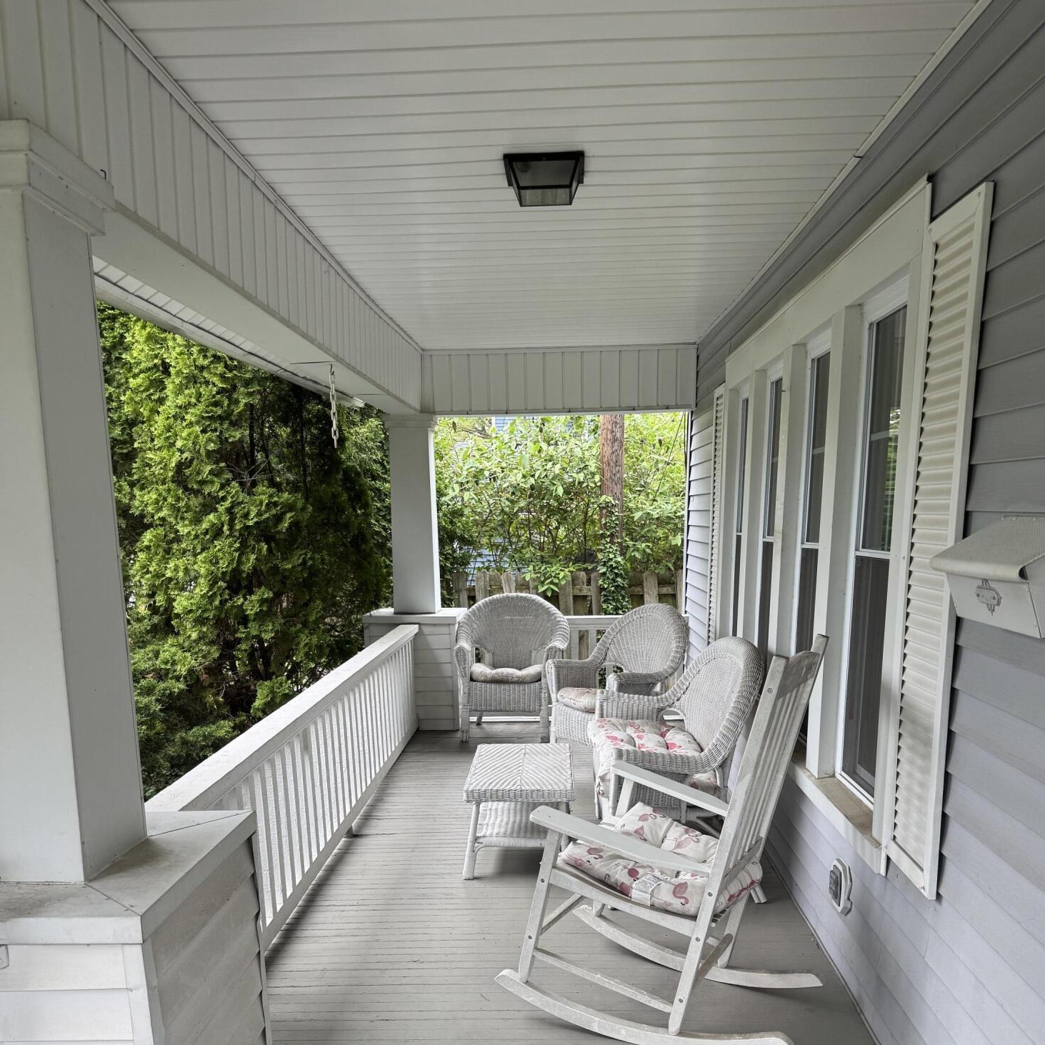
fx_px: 990
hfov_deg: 55.6
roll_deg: +0.4
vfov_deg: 54.3
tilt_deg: -12.1
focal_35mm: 29
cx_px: 534
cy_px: 711
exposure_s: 1/121
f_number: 1.78
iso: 64
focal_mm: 6.76
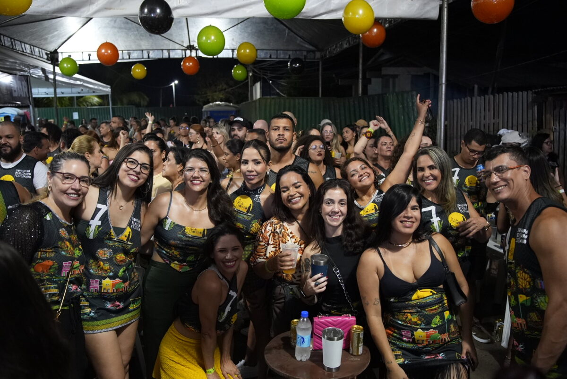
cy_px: 190
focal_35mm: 28
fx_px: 441
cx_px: 284
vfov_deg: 46.5
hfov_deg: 65.4
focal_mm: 28
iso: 6400
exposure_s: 1/160
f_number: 3.2
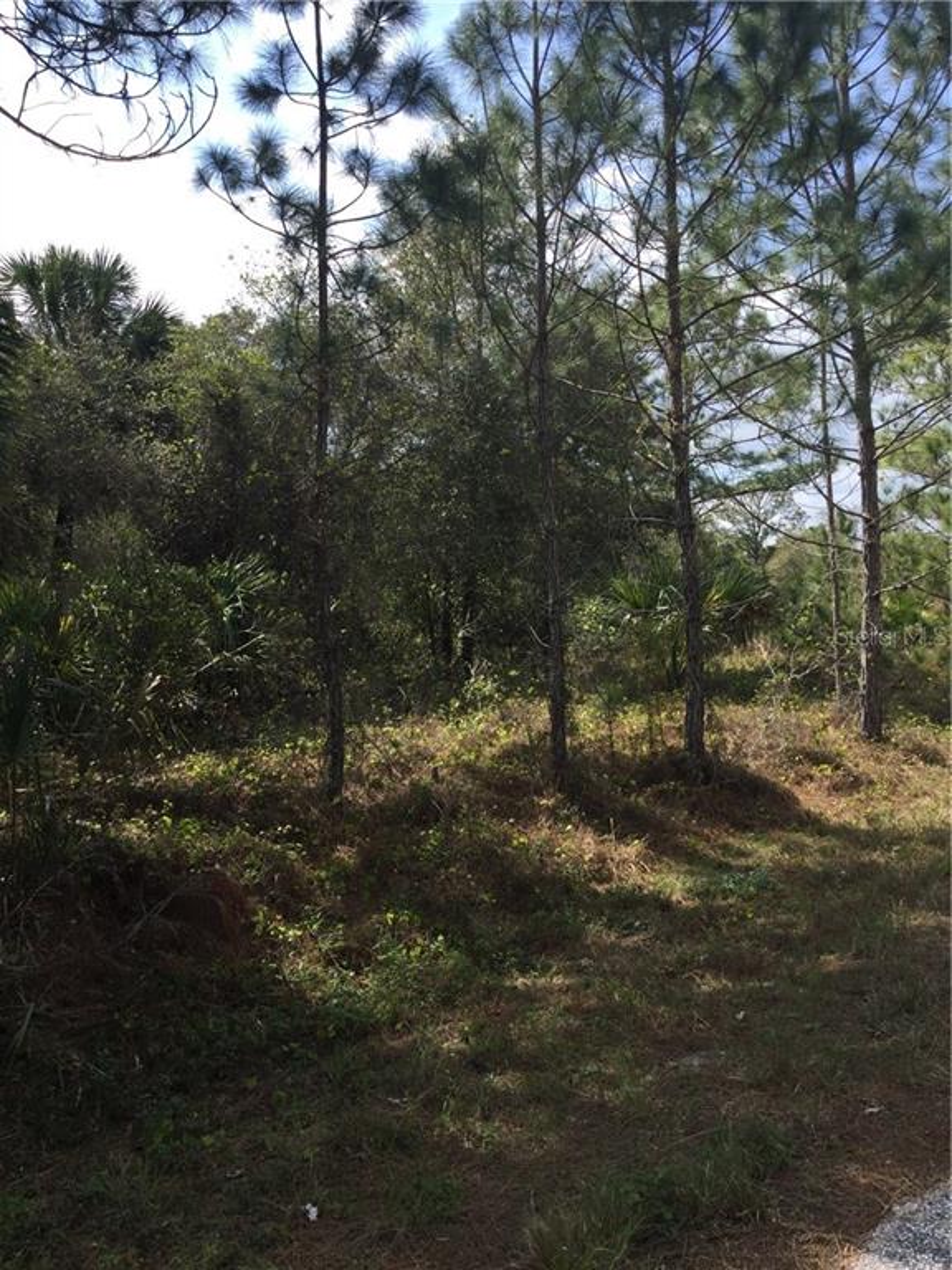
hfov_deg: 45.4
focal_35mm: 31
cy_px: 635
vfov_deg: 58.4
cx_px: 476
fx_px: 1137
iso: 25
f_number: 2.4
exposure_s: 1/696
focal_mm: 3.3
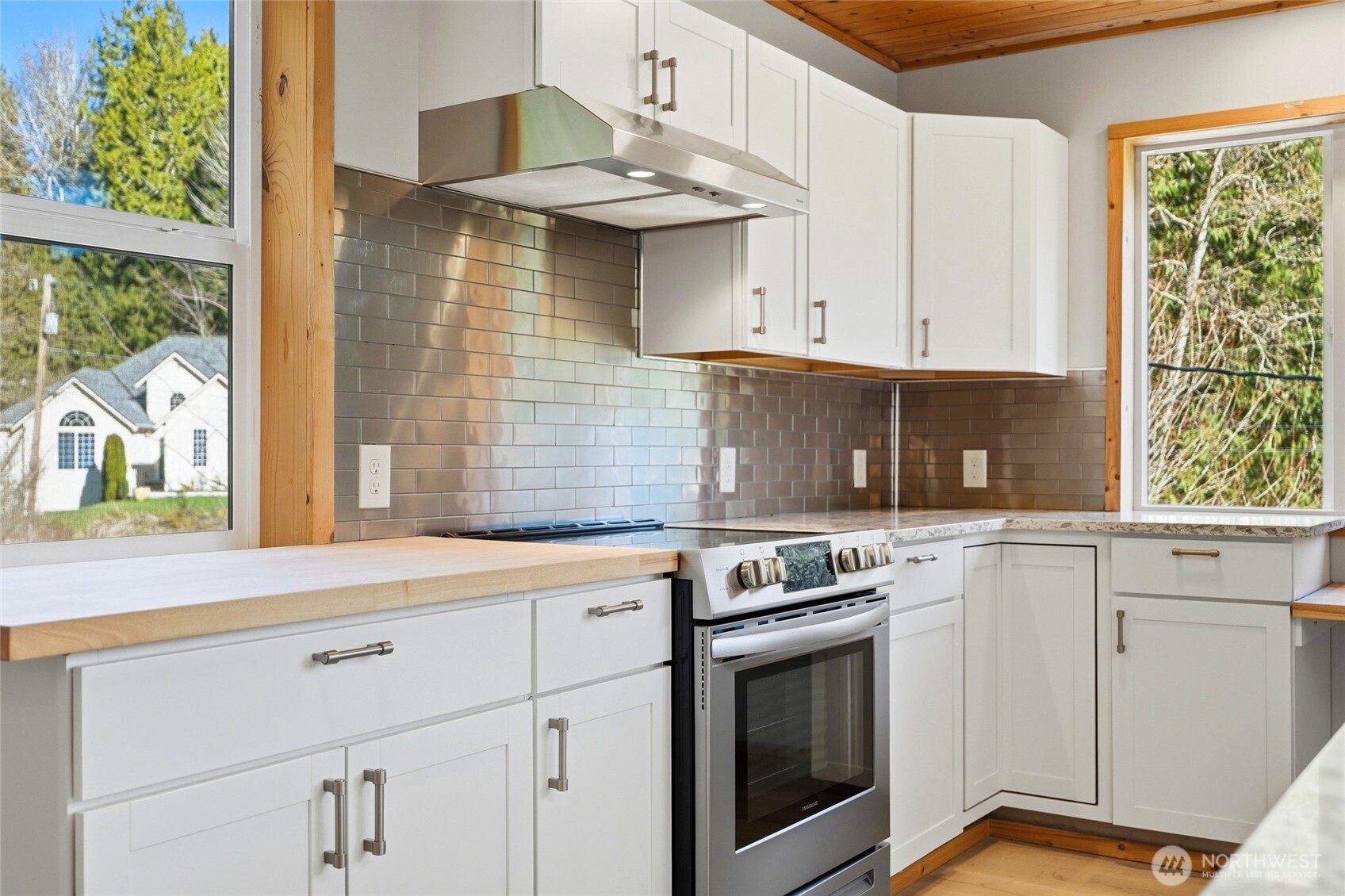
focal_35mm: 35
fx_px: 1307
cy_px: 448
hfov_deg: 54.4
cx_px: 672
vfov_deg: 37.8
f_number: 4
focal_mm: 35
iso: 400
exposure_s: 1/2000
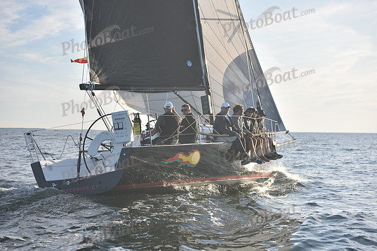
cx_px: 188
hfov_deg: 28.5
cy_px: 124
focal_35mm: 71
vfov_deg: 19.2
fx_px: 743
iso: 250
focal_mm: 70
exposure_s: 1/800
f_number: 3.5
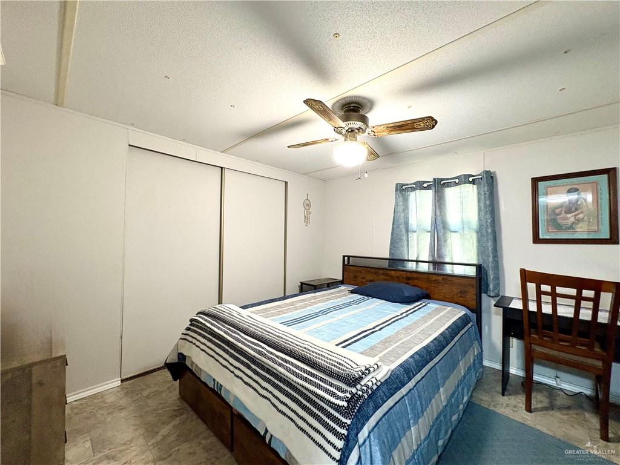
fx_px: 251
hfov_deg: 102.1
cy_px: 232
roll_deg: -0.4
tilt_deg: +1.0
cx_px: 310
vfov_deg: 85.7
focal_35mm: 14
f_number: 2.2
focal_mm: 2.22
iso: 400
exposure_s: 1/60
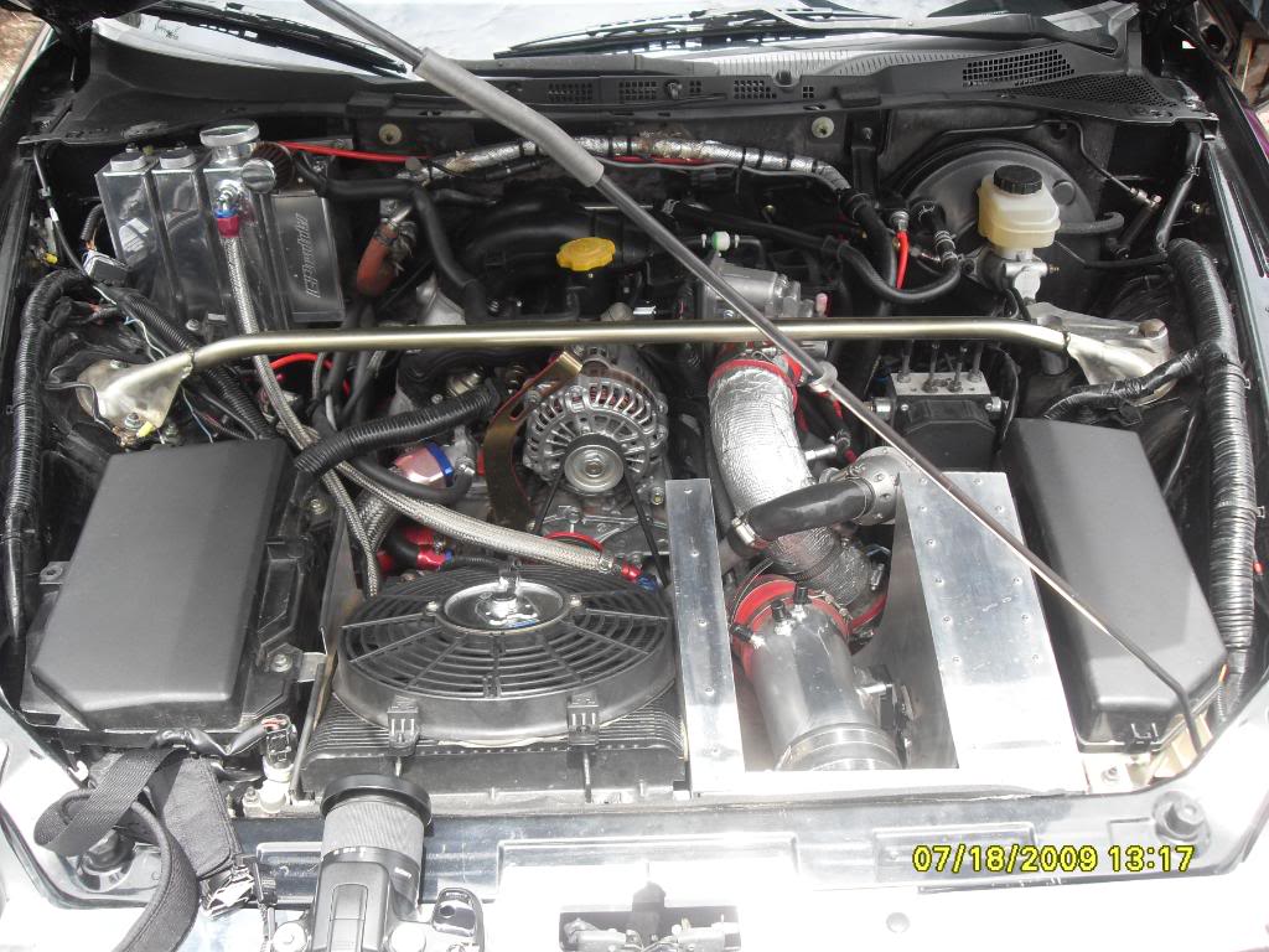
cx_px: 634
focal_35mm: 34
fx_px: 1246
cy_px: 476
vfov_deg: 41.8
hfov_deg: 54.0
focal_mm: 6.3
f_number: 2.8
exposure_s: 1/250
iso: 80
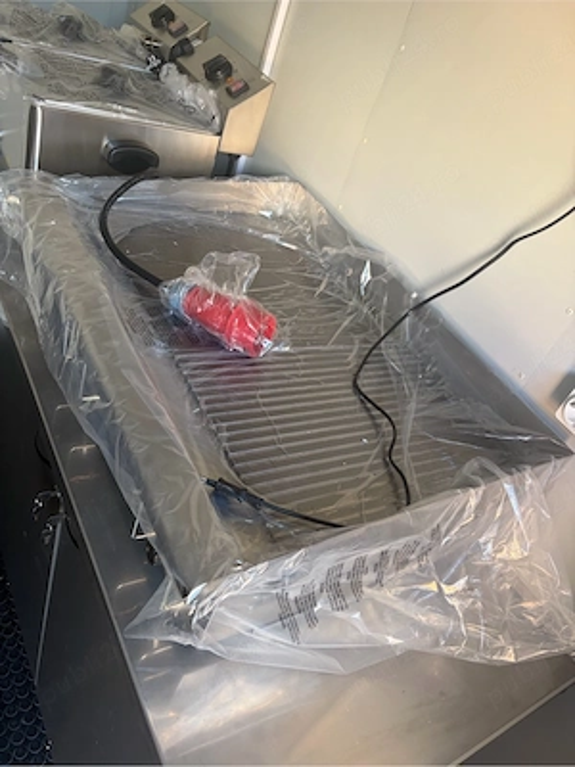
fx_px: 576
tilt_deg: -37.1
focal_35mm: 26
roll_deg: -24.7
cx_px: 288
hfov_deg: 53.1
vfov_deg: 67.3
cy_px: 384
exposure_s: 1/84
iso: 125
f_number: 1.6
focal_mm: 5.96
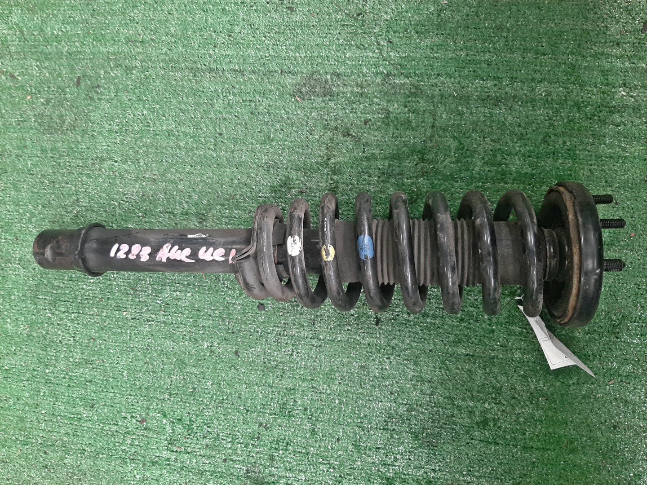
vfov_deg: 53.1
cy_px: 242
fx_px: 486
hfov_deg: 67.3
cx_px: 324
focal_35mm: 26
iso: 124
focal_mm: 3.93
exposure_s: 1/50
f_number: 1.7
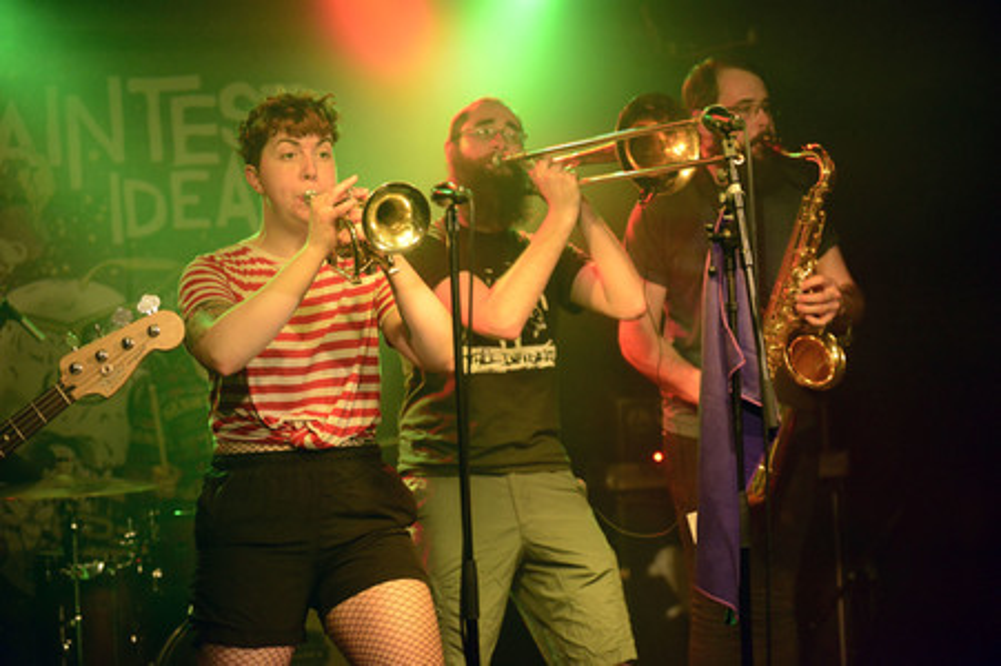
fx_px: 1945
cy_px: 333
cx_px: 500
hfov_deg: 28.9
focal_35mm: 70
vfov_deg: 19.4
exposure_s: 1/320
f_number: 2.8
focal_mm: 70
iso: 6400
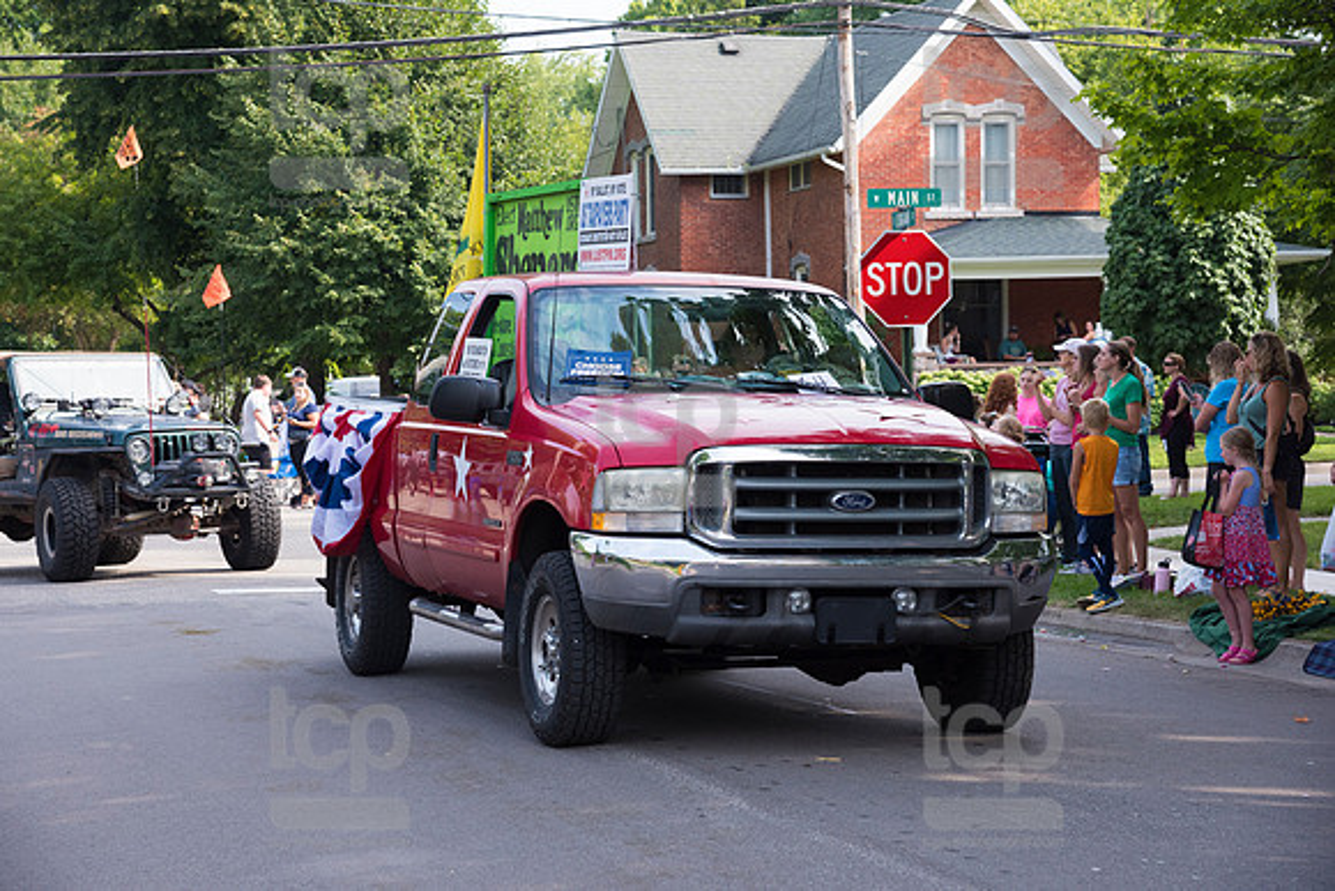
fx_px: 3153
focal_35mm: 85
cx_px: 668
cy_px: 446
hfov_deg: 23.9
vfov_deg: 16.1
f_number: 6.3
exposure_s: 1/500
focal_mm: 85
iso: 640
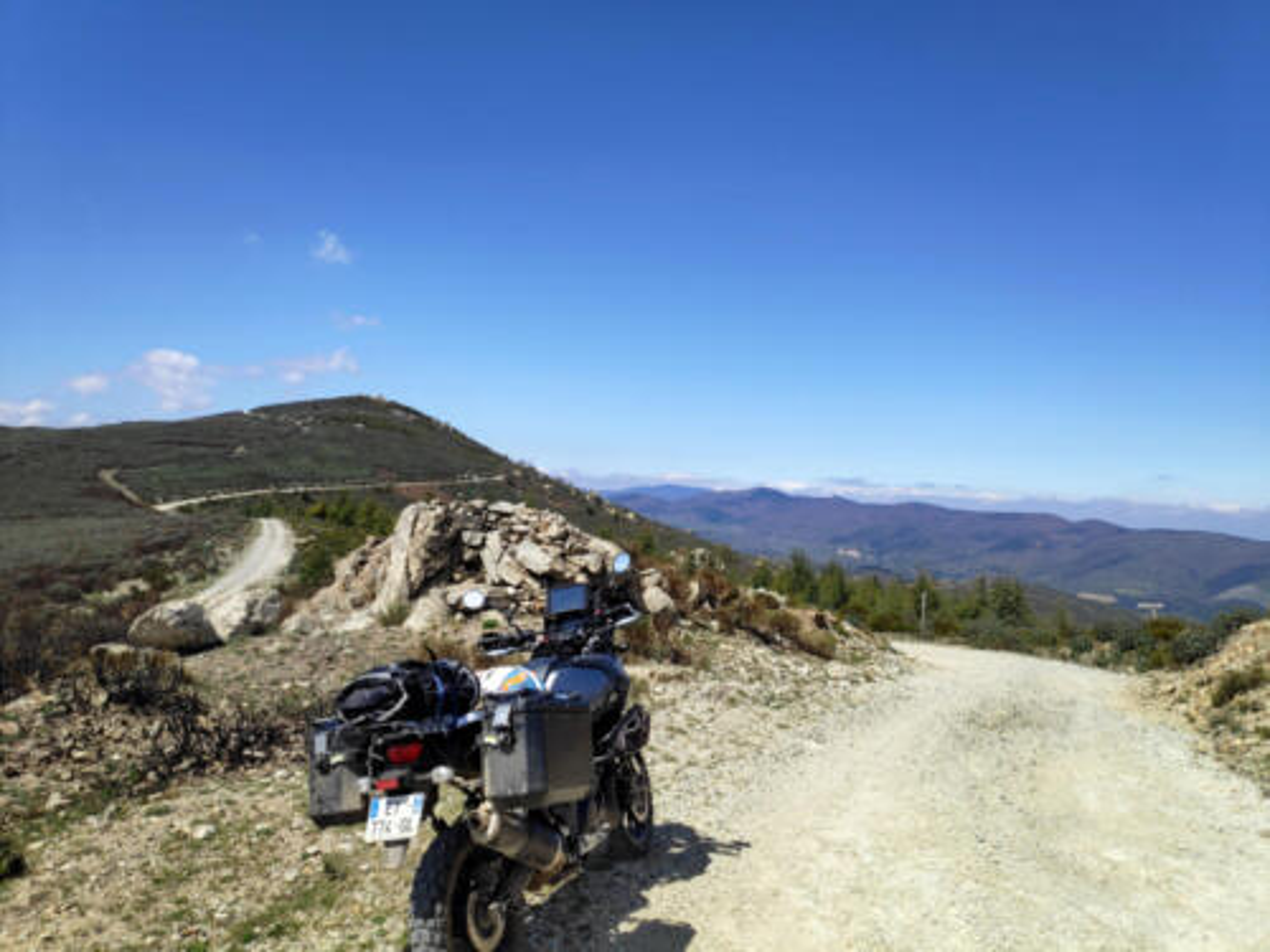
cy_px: 476
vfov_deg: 66.0
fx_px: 734
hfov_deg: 81.7
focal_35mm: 20
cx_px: 635
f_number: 1.9
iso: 100
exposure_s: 1/2268
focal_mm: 3.94
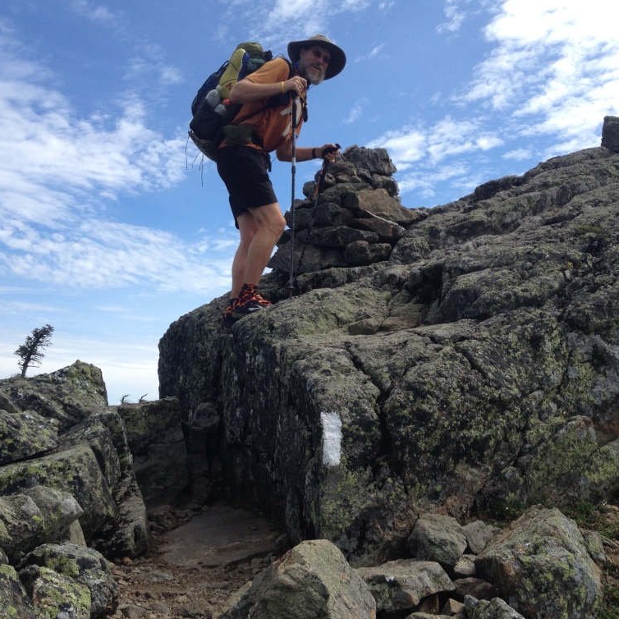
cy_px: 308
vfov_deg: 40.0
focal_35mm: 42
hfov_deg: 40.0
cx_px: 319
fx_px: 850
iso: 50
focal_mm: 4.28
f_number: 2.4
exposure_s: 1/1493
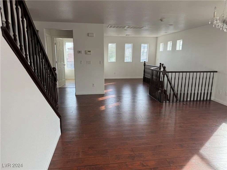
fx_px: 157
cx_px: 114
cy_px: 85
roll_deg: -1.8
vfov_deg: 56.8
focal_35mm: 24
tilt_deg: -10.5
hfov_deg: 71.6
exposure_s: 1/350
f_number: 1.78
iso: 80
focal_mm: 6.76
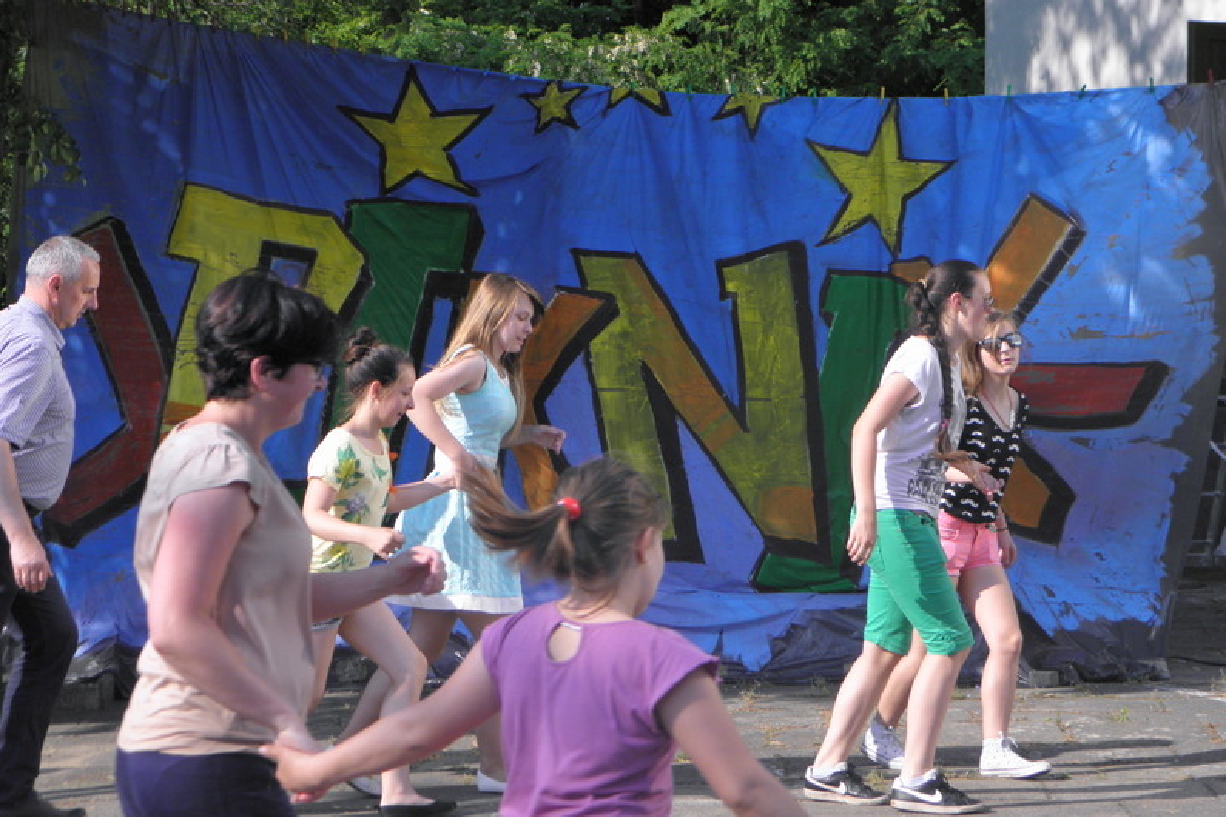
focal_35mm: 111
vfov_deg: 12.3
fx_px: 3780
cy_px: 367
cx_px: 612
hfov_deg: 18.4
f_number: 4.7
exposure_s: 1/320
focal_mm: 19
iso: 100
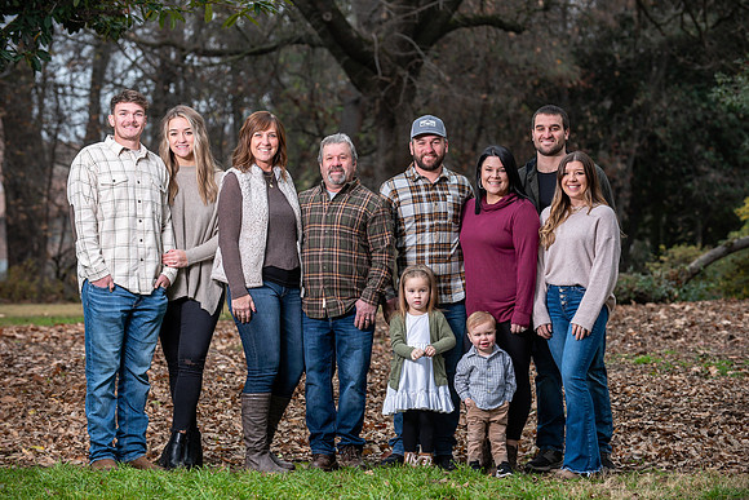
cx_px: 374
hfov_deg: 17.1
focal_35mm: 120
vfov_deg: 11.4
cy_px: 250
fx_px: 2497
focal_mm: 120
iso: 200
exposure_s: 1/125
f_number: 4
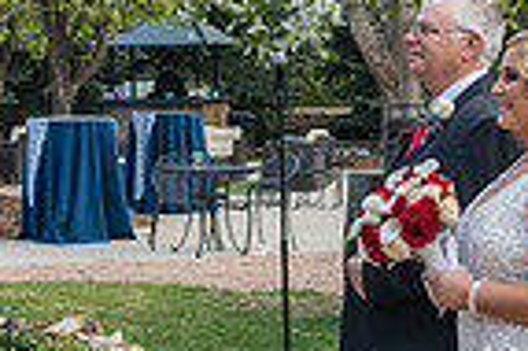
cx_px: 236
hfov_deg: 15.8
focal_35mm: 130
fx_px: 1904
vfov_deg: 10.5
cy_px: 201
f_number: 4.5
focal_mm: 32
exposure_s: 1/400
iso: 400
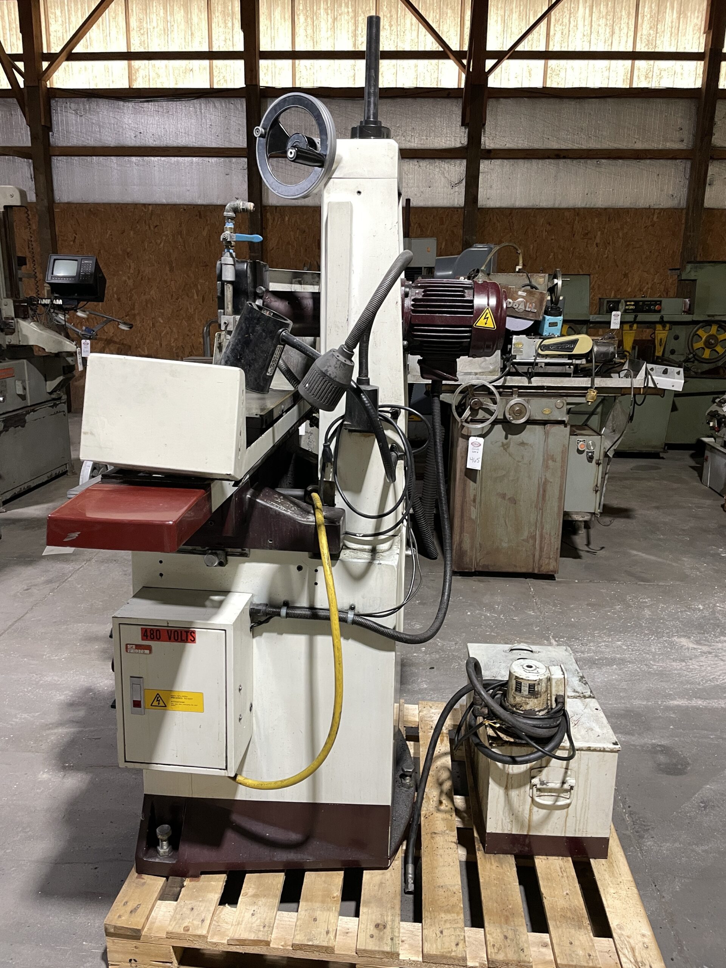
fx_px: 727
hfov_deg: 53.1
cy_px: 484
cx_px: 363
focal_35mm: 26
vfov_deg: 67.3
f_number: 1.6
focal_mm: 4.2
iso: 125
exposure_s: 1/60
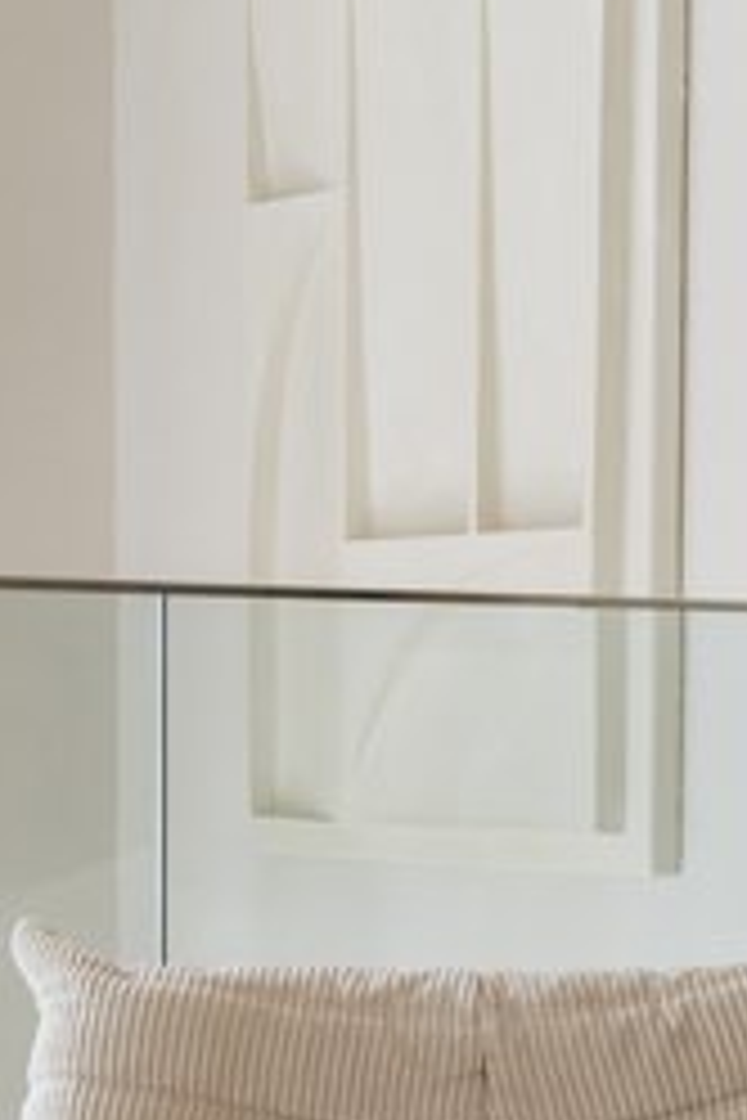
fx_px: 3299
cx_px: 290
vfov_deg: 18.8
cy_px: 1075
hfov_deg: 12.9
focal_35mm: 106
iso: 200
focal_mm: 33
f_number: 9
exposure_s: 1/13
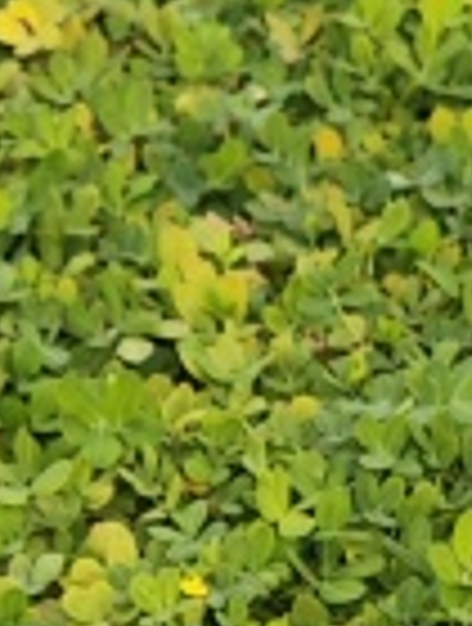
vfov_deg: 10.8
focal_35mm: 176
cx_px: 364
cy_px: 971
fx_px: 3185
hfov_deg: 8.5
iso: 50
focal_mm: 6.55
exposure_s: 1/775
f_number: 1.6
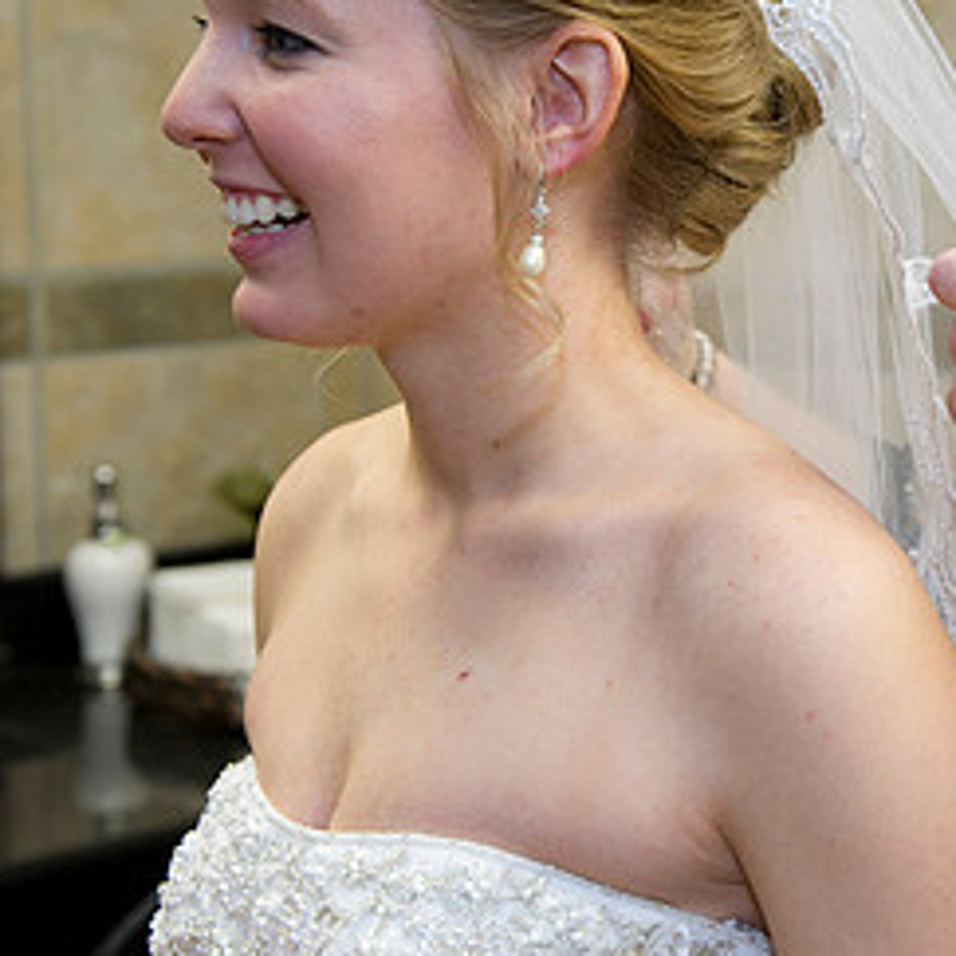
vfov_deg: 20.3
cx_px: 862
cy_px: 307
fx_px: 2656
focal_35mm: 85
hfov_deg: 20.0
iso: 1250
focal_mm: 42
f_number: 4
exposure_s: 1/125
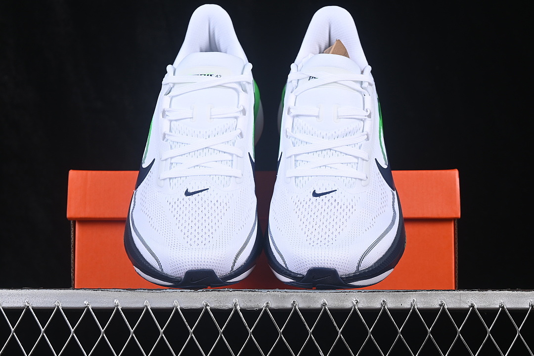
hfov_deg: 27.0
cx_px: 267
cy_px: 178
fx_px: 1112
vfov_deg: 18.2
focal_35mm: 75
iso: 160
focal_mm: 50
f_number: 8
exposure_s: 1/80
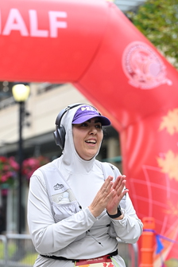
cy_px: 181
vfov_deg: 14.5
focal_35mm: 141
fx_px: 1044
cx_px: 79
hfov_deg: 9.7
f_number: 2.8
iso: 640
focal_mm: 86
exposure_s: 1/1600
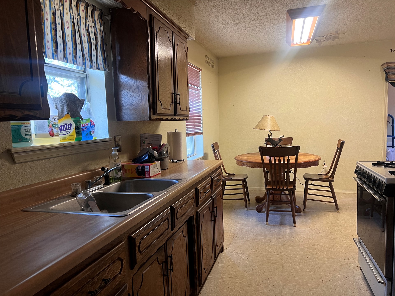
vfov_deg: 53.1
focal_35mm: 26
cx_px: 198
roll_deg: +1.5
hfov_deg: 67.3
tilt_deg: -6.8
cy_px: 148
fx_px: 297
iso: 125
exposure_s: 1/60
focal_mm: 5.7
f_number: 1.5
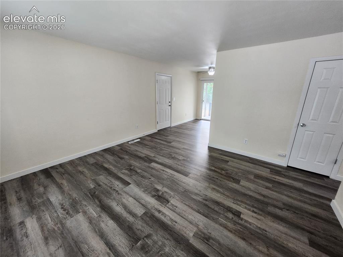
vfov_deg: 89.9
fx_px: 129
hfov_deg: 106.2
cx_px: 172
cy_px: 128
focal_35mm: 13
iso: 320
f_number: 2.2
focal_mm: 1.74
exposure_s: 1/60
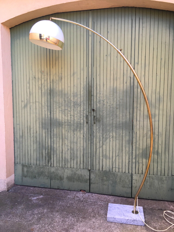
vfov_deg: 61.7
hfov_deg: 48.2
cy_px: 116
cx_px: 87
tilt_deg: -6.1
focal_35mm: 29
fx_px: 194
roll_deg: -0.3
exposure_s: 1/50
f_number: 2.2
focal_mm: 4.15
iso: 25
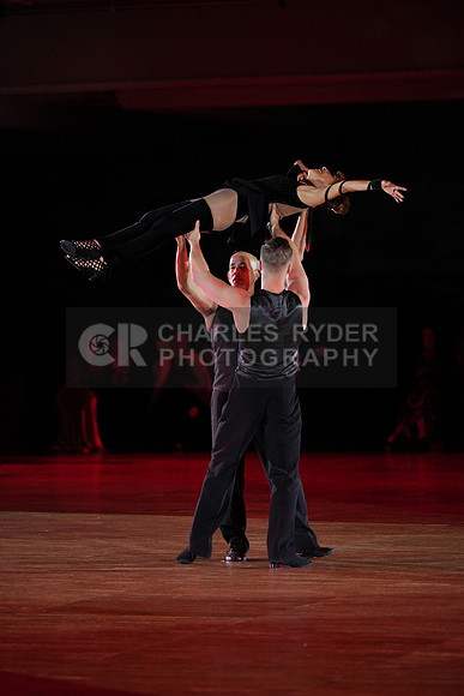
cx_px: 232
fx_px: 3439
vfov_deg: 11.5
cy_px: 348
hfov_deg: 7.7
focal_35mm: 178
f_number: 2.8
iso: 1250
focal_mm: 178
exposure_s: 1/1000
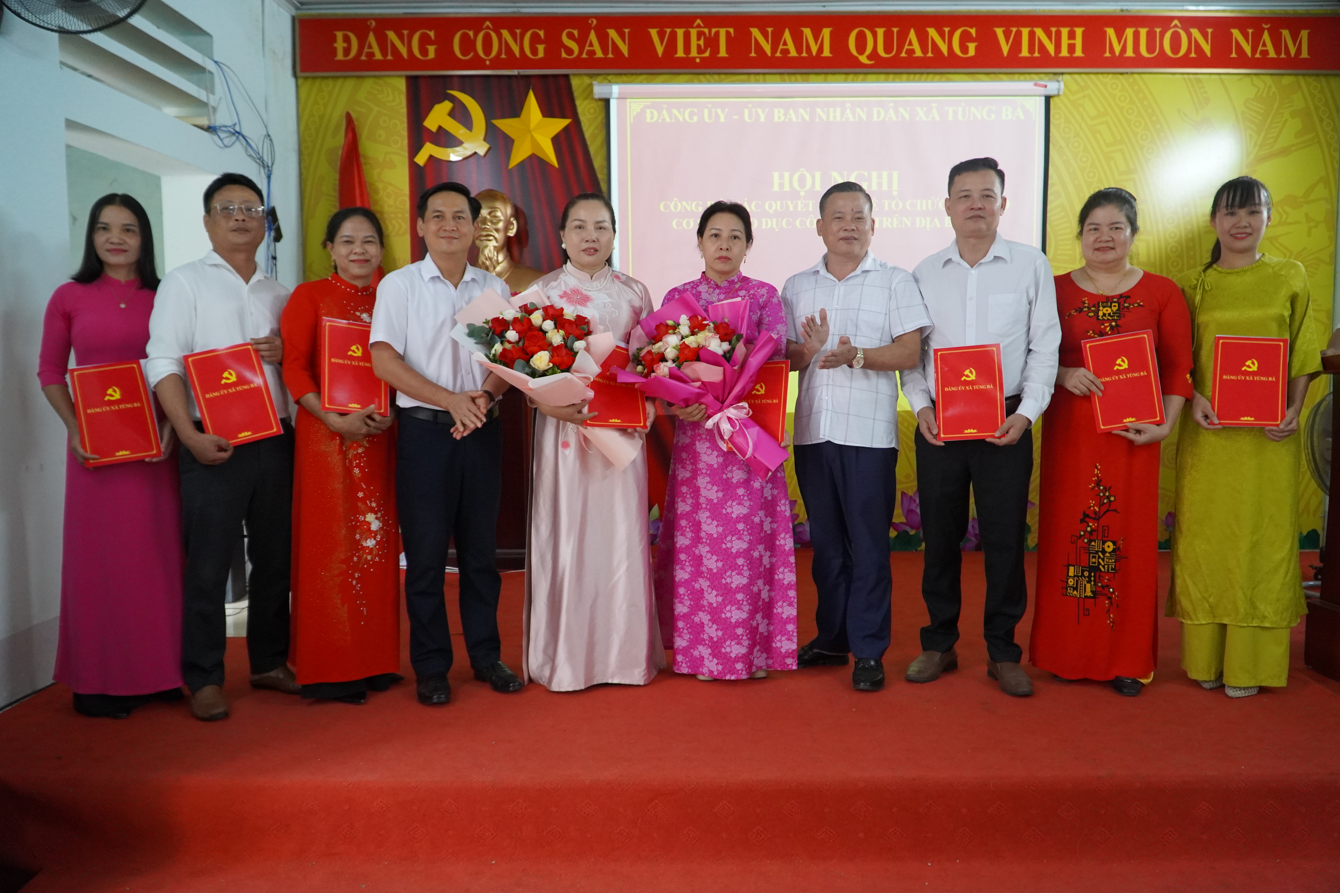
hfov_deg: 67.4
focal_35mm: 27
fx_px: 1005
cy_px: 446
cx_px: 670
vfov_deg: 47.9
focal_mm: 18
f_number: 4
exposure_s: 1/160
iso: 2000
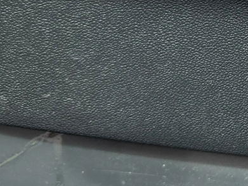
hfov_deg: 15.2
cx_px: 356
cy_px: -78
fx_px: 867
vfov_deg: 11.8
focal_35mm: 121
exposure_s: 1/180
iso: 32
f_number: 1.8
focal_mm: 5.4
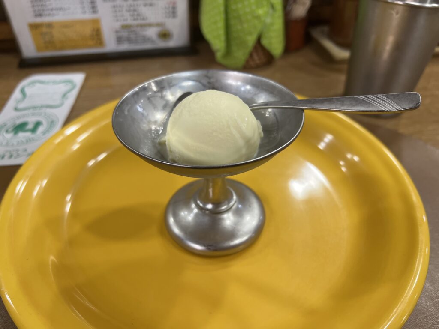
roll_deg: -0.3
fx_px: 330
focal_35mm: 26
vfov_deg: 53.1
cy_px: 164
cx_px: 220
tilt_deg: -39.2
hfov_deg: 67.3
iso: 125
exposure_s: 1/100
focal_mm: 5.7
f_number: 1.5
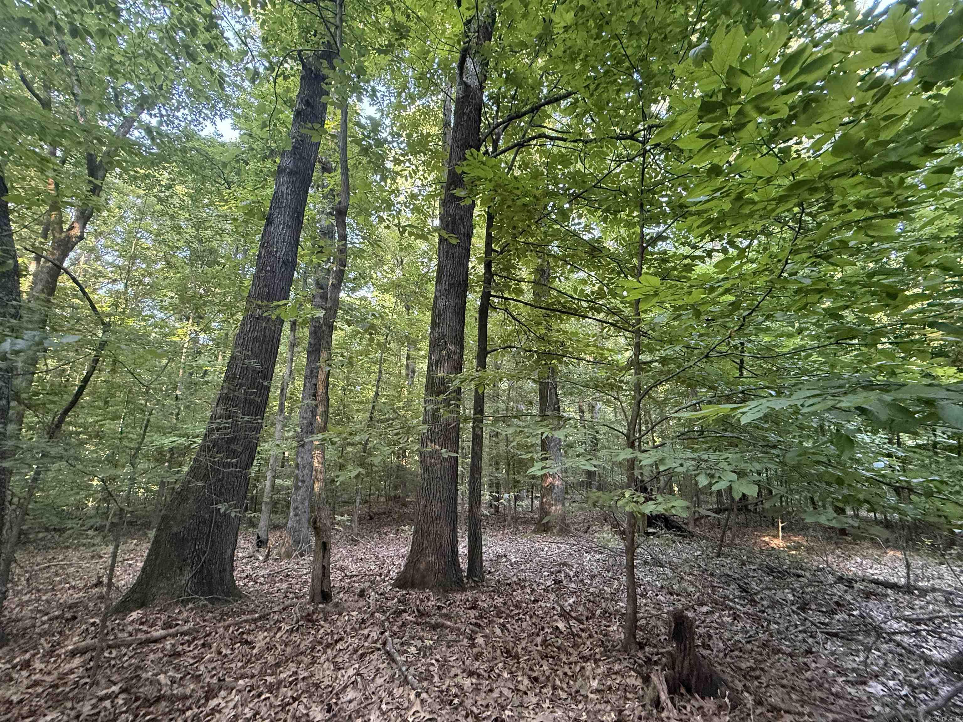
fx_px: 389
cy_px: 361
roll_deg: +1.1
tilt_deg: +11.7
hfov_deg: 102.1
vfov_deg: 85.7
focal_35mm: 14
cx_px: 482
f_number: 2.2
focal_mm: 2.22
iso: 500
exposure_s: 1/60
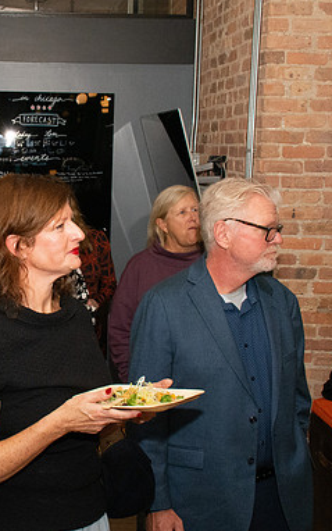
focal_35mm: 58
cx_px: 28
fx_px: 839
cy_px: 265
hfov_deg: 21.8
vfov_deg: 35.1
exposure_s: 1/250
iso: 5000
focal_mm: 25
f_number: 10
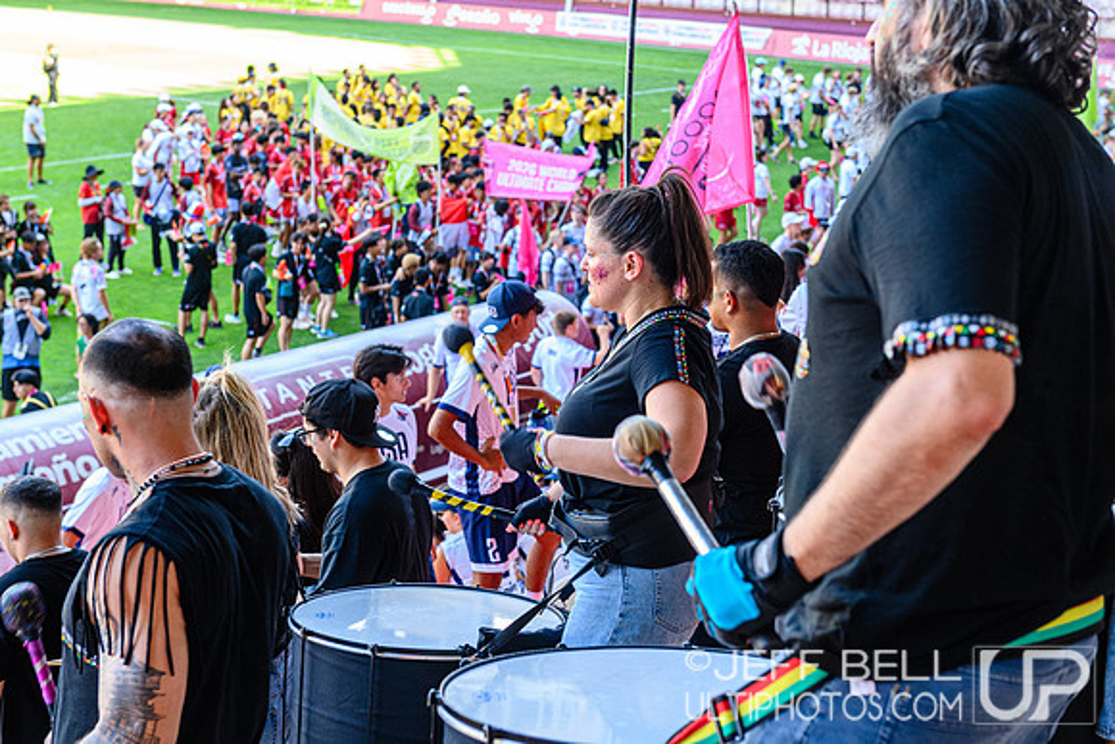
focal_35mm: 60
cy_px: 372
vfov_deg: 22.6
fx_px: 1859
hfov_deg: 33.4
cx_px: 558
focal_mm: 60
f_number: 5.6
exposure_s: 1/320
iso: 2500
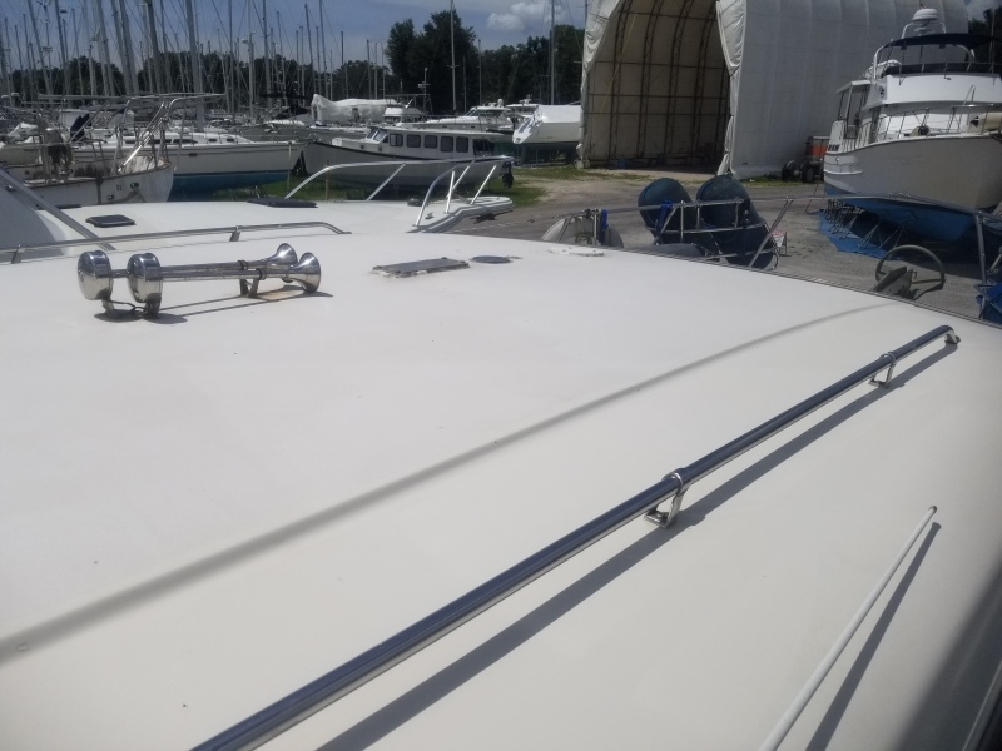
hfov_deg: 67.3
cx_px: 501
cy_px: 376
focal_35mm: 26
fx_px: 753
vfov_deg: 53.1
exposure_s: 1/11264
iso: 50
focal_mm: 4.25
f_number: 1.7
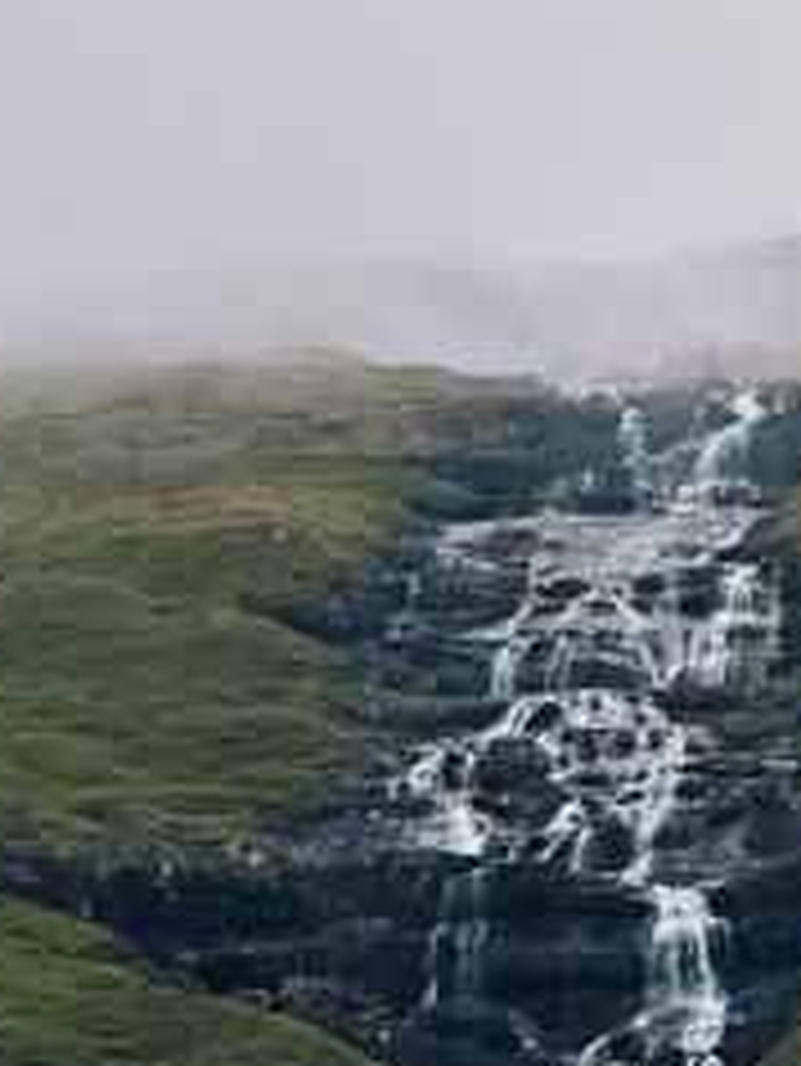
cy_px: 990
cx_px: 220
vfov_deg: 4.8
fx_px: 12792
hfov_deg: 3.6
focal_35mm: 415
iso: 32
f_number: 2.8
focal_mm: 9
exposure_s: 1/1014
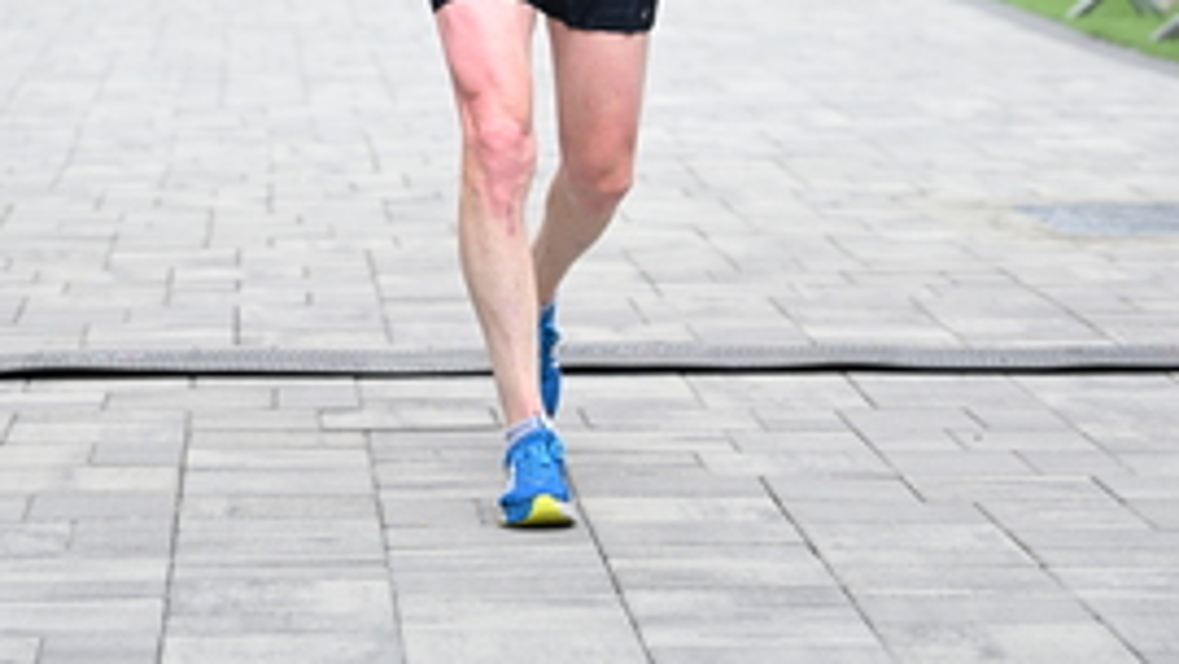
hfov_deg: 13.3
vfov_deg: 7.4
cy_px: -371
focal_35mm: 162
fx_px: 5066
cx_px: 548
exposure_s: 1/2000
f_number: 2.8
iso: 800
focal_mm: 76
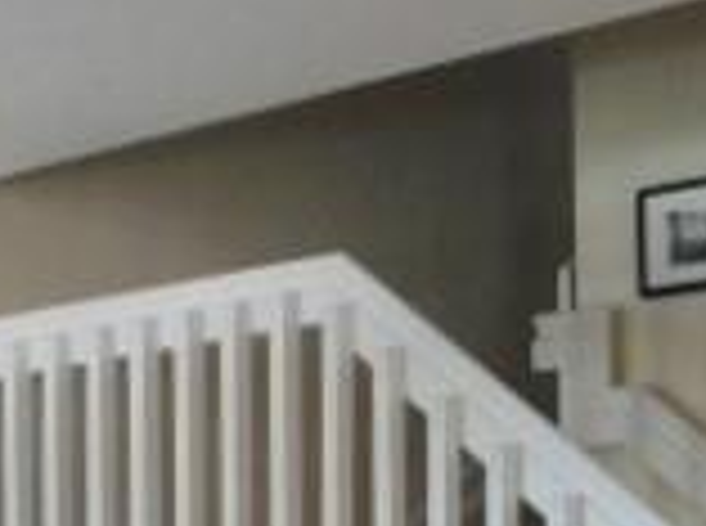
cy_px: 706
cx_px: 805
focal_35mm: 94
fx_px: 1913
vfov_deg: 14.9
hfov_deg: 19.9
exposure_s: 1/30
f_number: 3
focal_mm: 4
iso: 450
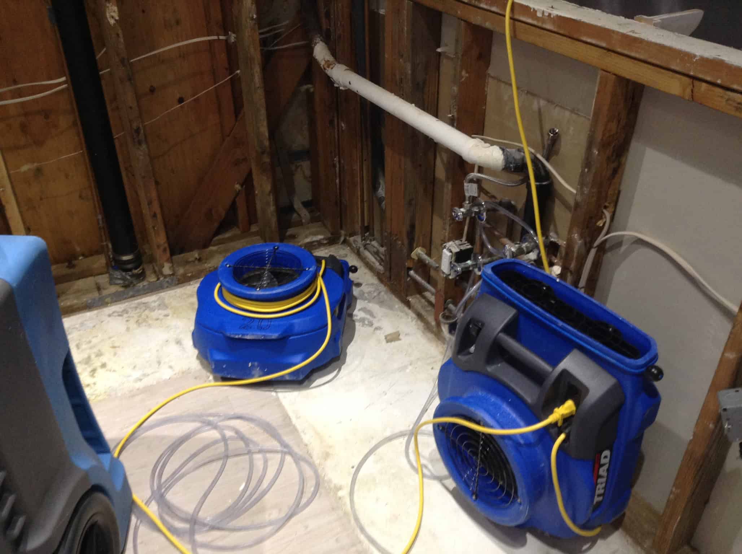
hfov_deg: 55.4
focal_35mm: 33
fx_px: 706
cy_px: 277
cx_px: 371
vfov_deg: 42.8
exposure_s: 1/24
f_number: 2.4
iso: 100
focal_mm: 3.3
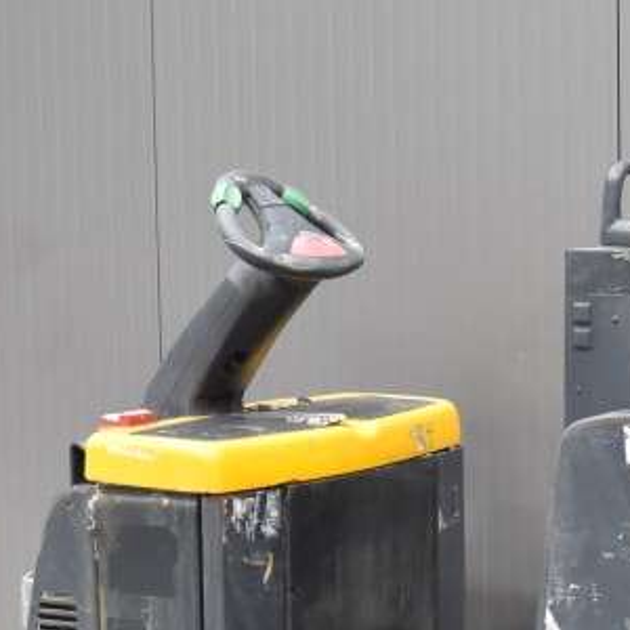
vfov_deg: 15.5
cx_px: 628
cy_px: 483
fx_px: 2306
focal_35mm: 112
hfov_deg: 15.3
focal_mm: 22
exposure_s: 1/50
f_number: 4
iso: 1600
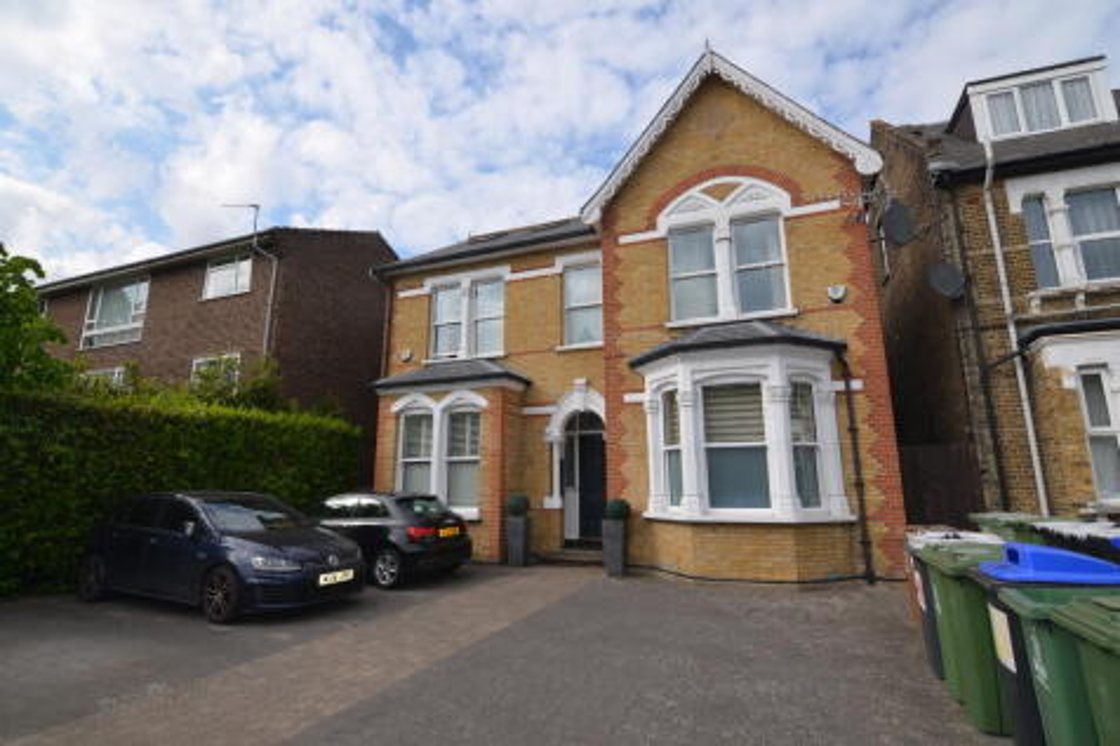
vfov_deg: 72.0
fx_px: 513
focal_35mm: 16
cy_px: 373
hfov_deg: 95.0
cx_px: 560
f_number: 8
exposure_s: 1/200
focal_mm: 11
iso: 100
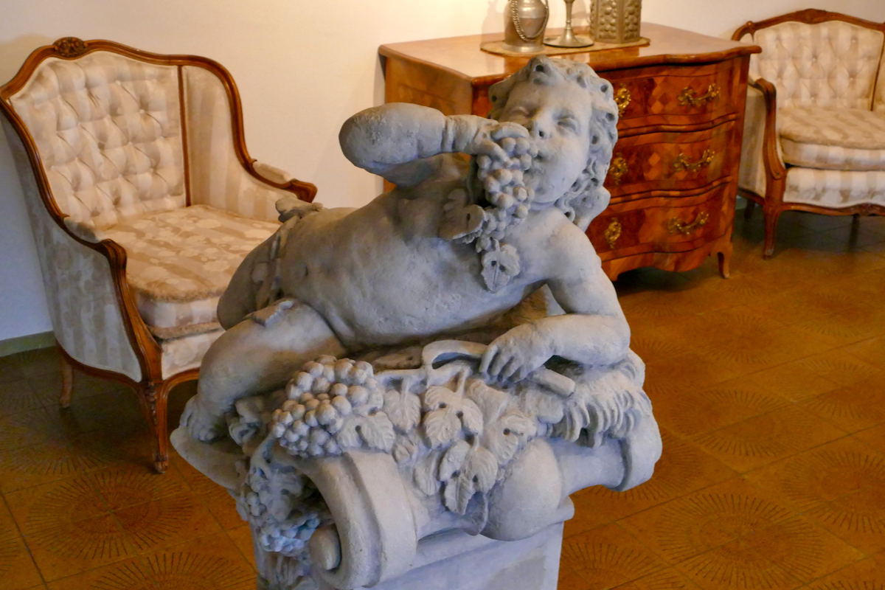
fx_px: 1032
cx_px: 442
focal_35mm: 42
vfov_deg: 31.9
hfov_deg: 46.4
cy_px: 295
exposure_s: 1/25
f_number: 5.6
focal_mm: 14.76
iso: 1600
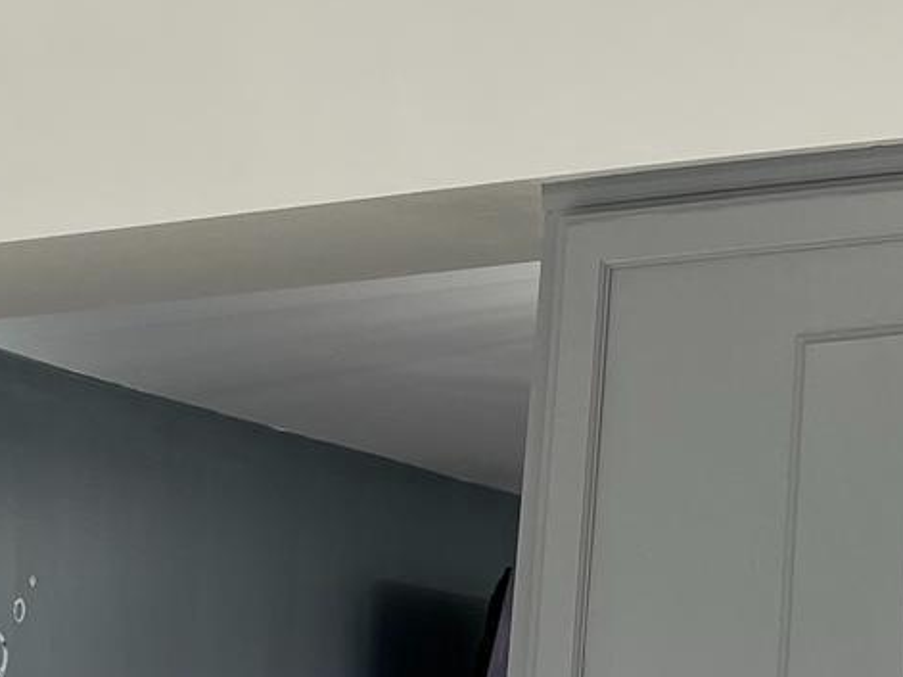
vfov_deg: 12.0
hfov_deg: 14.9
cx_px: -790
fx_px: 2947
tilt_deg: -9.3
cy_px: 1220
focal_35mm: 113
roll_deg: -0.7
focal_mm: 5.1
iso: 32
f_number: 1.6
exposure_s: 1/121
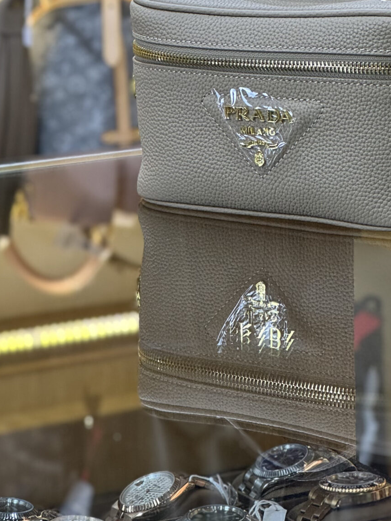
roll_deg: +0.0
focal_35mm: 172
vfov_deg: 11.4
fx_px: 2589
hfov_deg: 8.6
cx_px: 281
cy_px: -3
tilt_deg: -5.7
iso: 125
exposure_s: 1/50
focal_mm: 9
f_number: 2.8
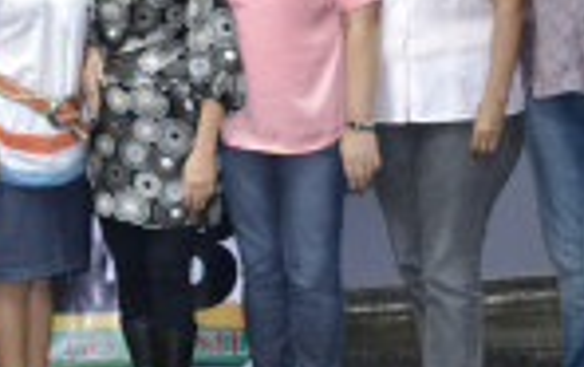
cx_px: -67
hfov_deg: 19.3
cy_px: 128
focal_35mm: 103
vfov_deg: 12.7
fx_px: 1642
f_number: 3.8
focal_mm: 20
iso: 2000
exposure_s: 1/60
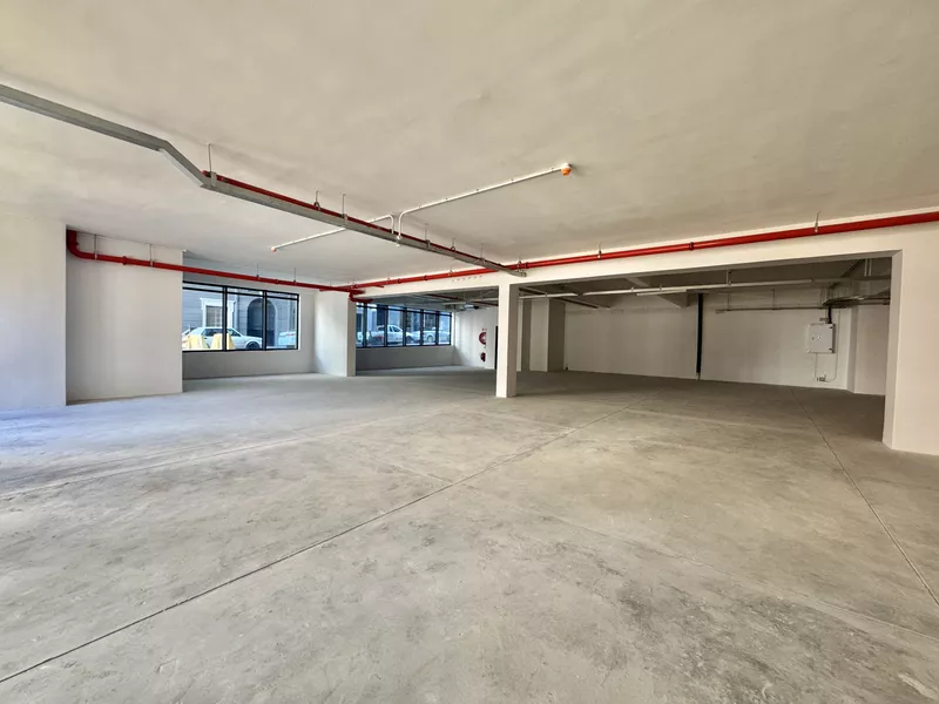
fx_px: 380
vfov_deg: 85.7
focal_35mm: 14
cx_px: 470
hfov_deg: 102.1
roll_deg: -1.5
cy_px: 352
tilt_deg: -2.5
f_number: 2.2
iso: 200
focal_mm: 2.22
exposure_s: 1/99
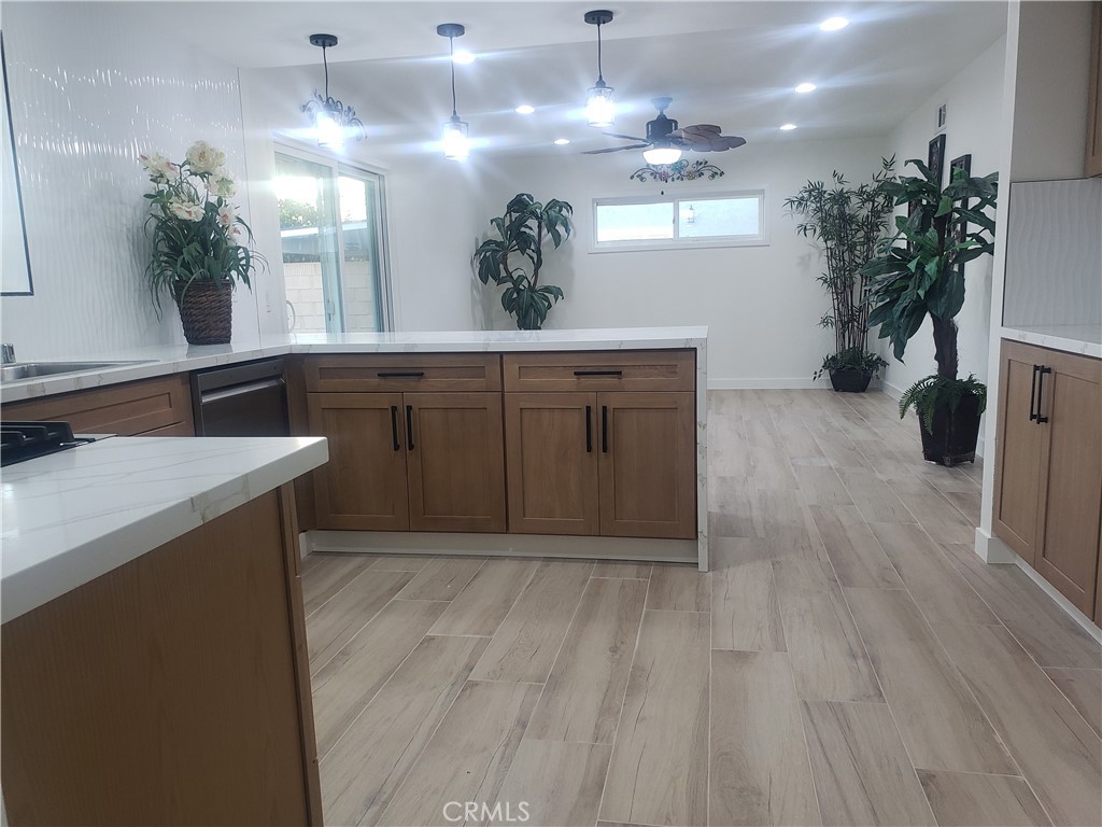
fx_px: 828
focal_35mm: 26
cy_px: 414
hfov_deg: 67.3
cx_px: 551
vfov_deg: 53.1
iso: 160
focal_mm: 4.3
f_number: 2.4
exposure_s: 1/60
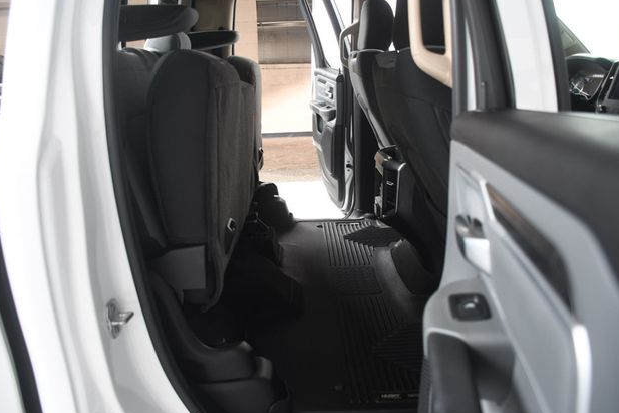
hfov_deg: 65.5
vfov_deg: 46.4
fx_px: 481
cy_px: 206
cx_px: 312
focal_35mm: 28
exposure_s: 1/160
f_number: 3.5
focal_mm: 18
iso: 100
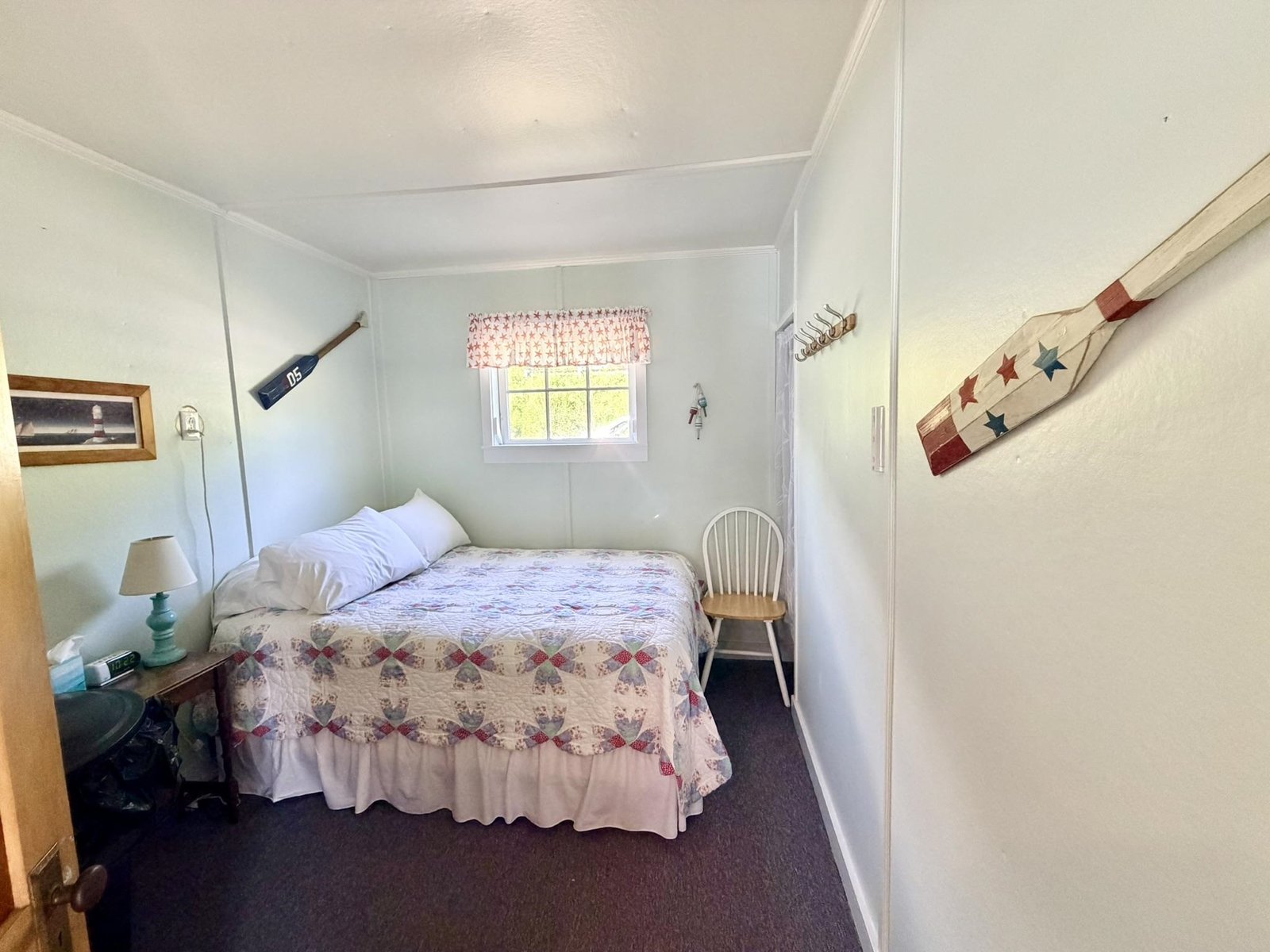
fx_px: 514
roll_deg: +1.9
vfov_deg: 85.7
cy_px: 476
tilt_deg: -6.3
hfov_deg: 102.1
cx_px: 635
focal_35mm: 14
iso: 320
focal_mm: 2.22
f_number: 2.2
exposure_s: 1/81
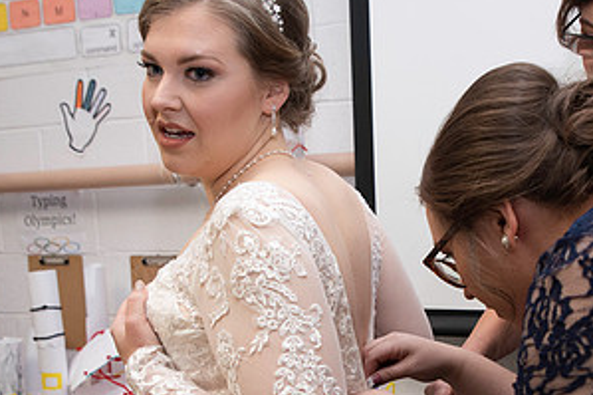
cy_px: 330
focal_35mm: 51
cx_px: 399
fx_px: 840
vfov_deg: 25.9
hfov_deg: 38.4
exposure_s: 1/200
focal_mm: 24
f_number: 4.5
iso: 640
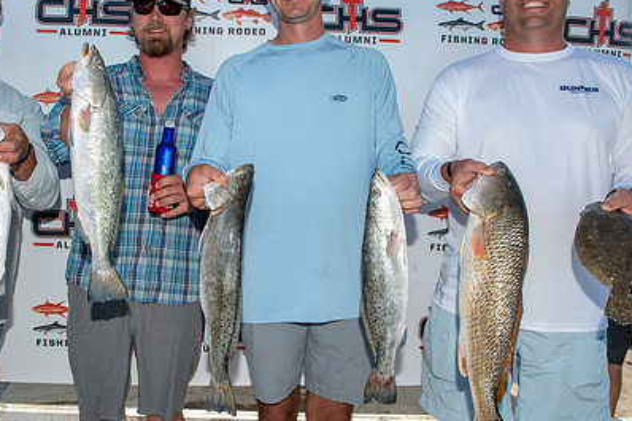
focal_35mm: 35
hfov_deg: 54.0
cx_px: 246
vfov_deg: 37.8
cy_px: 219
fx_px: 614
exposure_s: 1/125
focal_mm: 24
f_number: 7.1
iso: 50
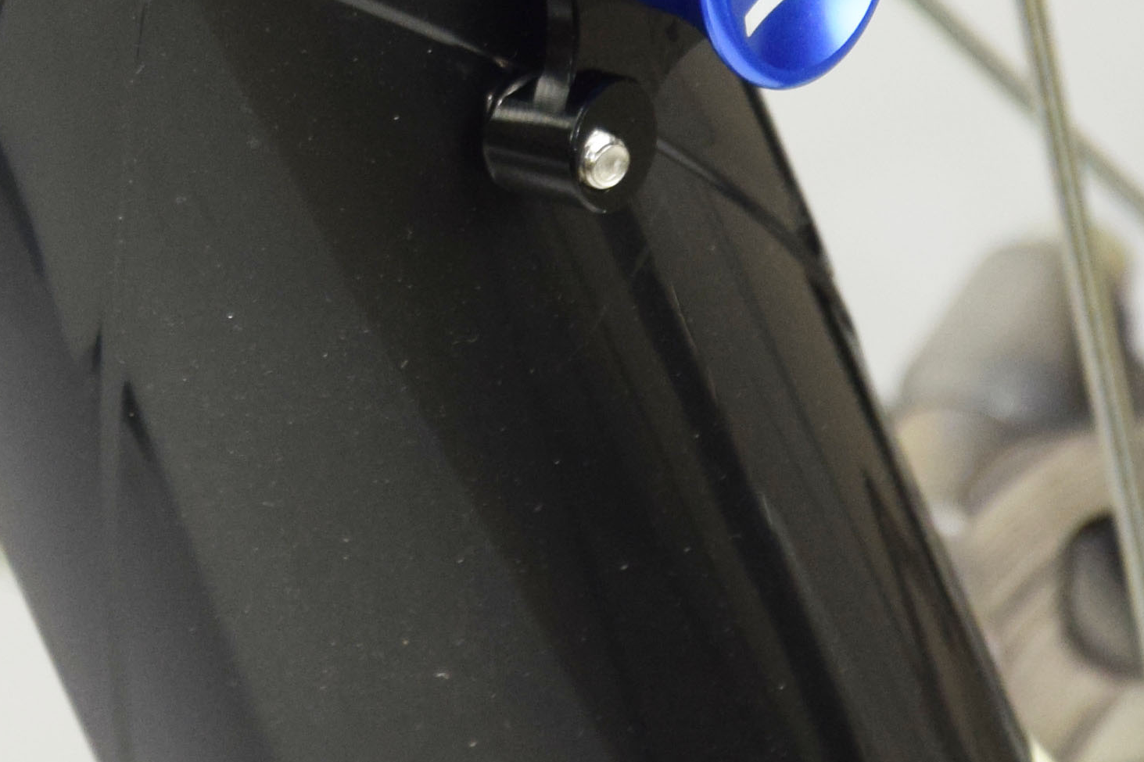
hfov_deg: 3.2
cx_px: -11
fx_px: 20526
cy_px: -470
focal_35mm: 646
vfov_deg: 2.1
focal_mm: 105
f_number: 5.6
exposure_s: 1/125
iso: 720
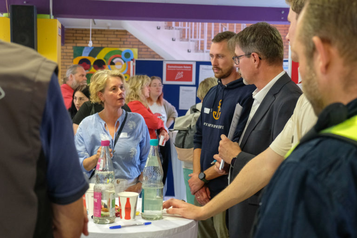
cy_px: 119
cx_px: 178
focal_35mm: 45
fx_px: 446
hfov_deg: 43.6
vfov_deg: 29.9
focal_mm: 30.2
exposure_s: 1/45
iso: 1600
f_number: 3.6
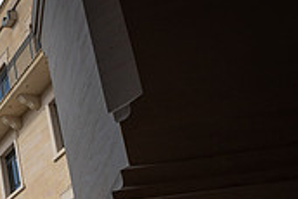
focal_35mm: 59
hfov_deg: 25.0
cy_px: 255
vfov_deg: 21.0
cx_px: -160
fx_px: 489
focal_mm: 17
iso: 200
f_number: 7.1
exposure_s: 1/800
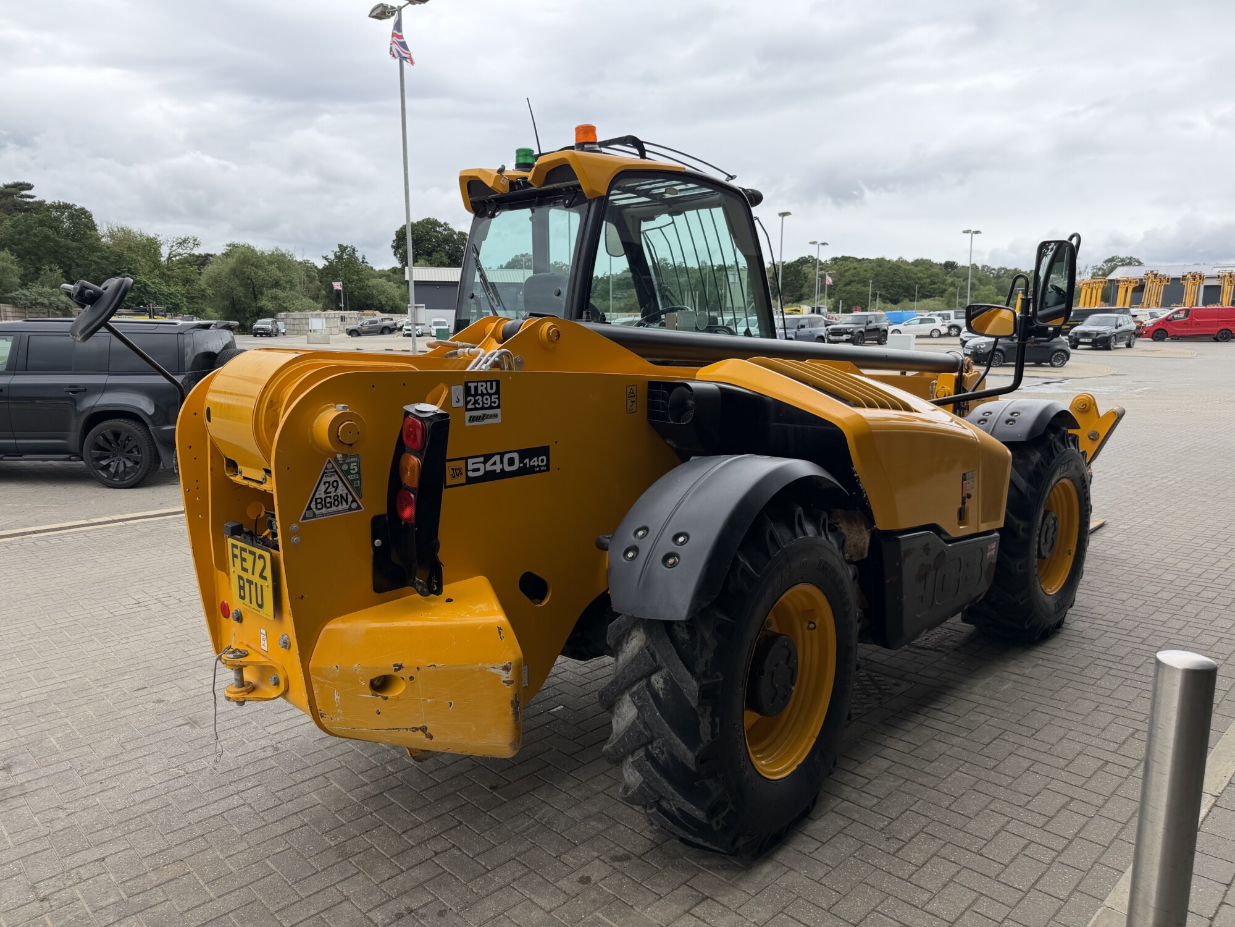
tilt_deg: -8.2
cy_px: 464
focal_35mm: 24
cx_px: 618
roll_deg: +0.3
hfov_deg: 71.6
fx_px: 856
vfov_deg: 56.8
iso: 100
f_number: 1.78
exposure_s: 1/2053
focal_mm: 6.76
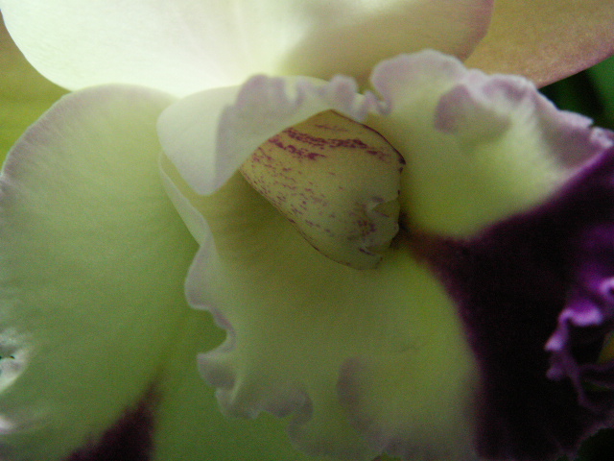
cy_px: 230
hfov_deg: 31.2
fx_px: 1100
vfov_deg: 23.7
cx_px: 307
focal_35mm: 62
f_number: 4
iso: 200
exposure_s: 1/50
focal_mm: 10.28
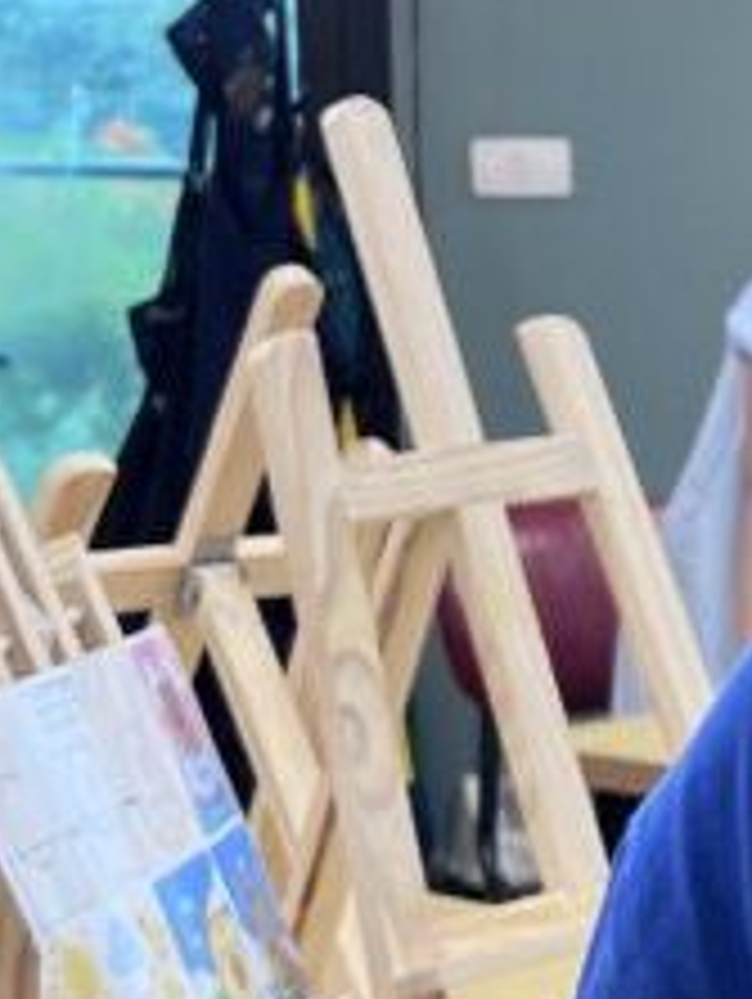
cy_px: 612
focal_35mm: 117
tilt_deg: -7.7
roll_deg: -0.3
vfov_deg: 16.8
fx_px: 3382
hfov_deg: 11.7
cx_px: 1364
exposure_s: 1/133
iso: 64
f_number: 1.5
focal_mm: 5.7
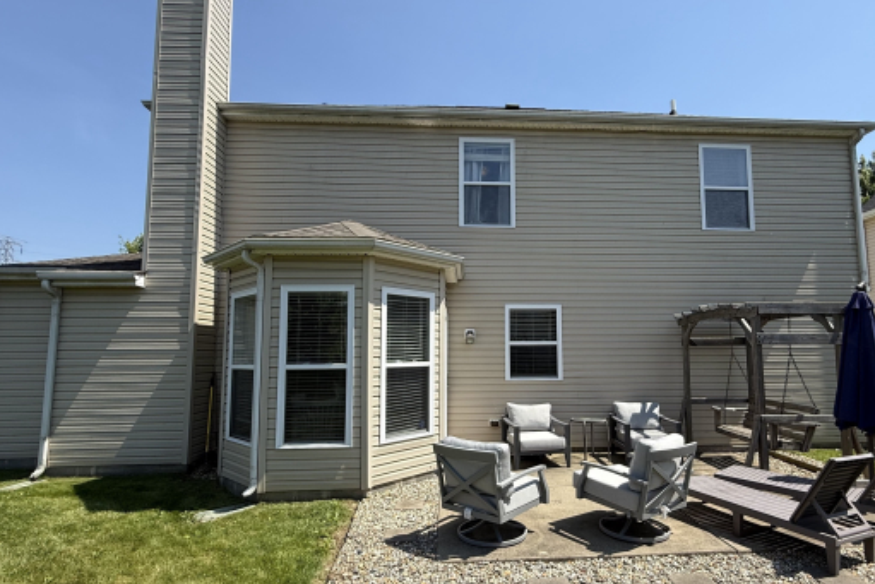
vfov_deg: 64.5
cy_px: 313
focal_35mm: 19
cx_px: 492
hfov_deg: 86.5
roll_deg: +0.4
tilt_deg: +6.0
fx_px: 462
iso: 50
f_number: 2.2
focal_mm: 2.22
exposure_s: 1/1431
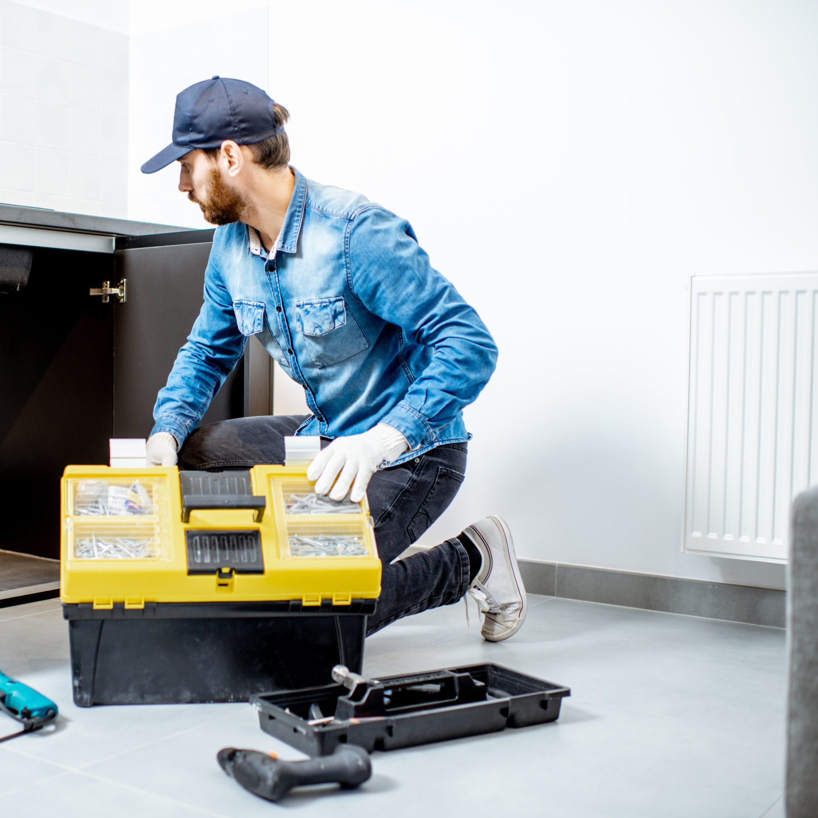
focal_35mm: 45
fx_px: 1203
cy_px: 409
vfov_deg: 37.6
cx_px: 214
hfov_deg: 36.7
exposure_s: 1/160
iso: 320
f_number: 2.2
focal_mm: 35
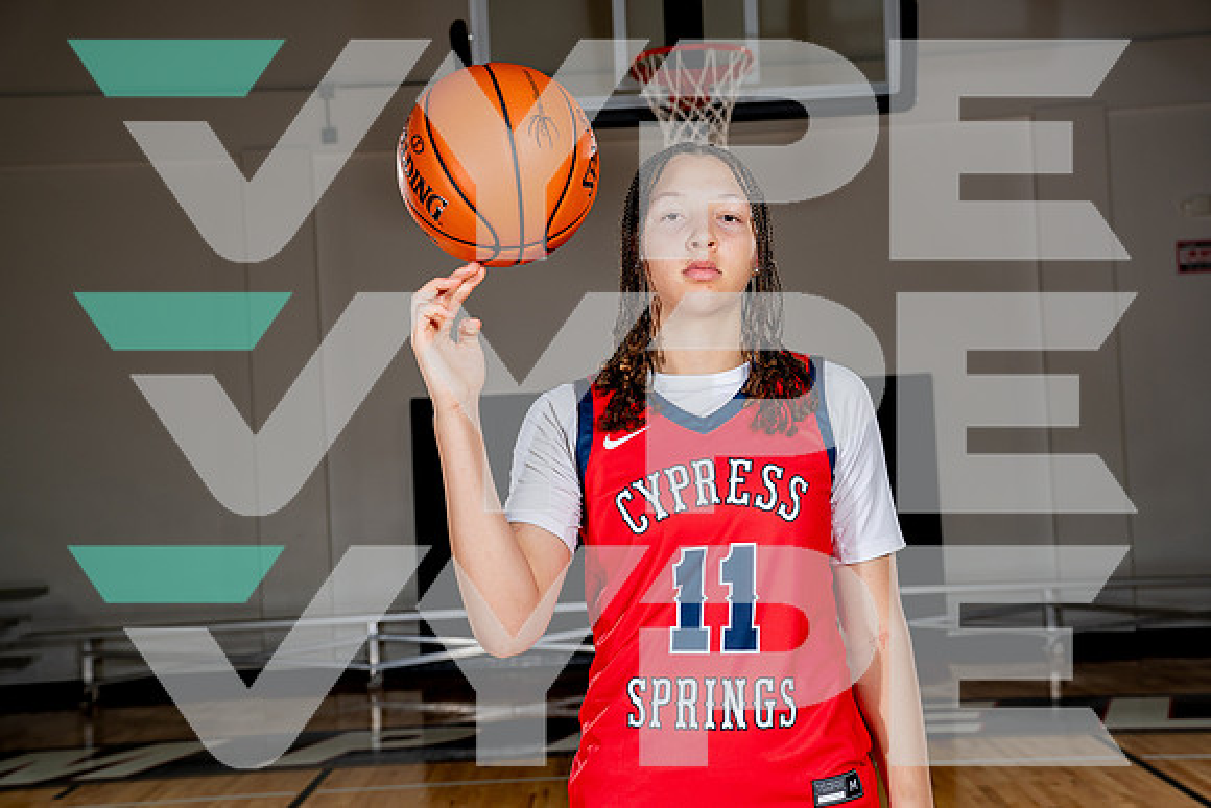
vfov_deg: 26.5
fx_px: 1716
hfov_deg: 38.9
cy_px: 404
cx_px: 606
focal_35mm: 51
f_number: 5.6
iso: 200
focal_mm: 51
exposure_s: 1/250
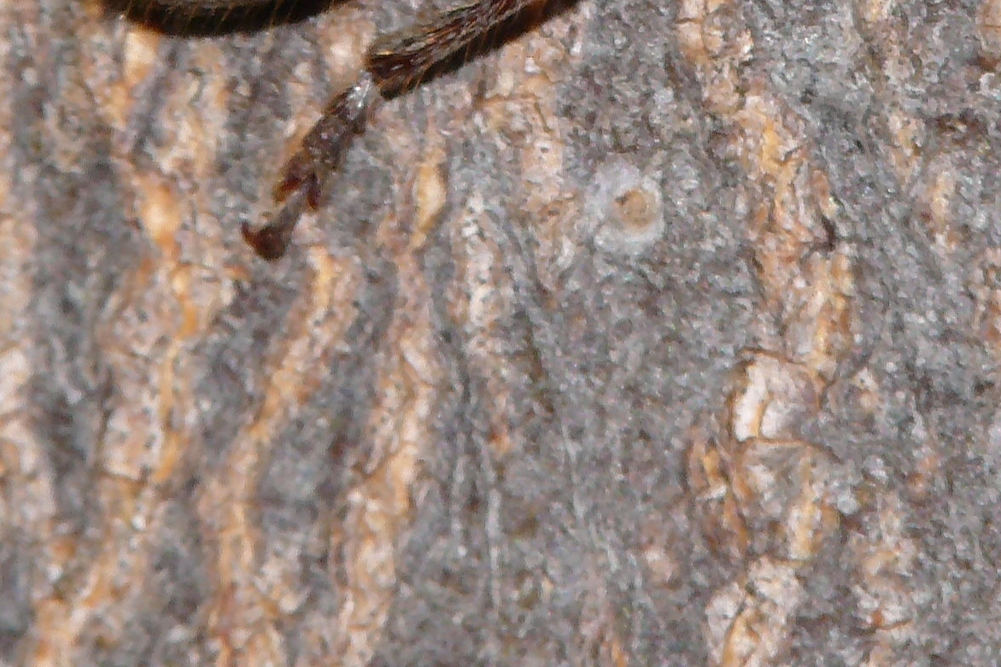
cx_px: 518
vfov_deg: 1.5
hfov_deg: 2.2
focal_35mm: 942
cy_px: -419
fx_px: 26187
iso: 100
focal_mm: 61.6
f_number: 11
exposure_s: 1/640
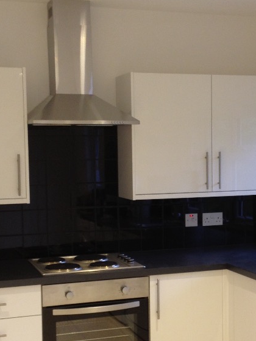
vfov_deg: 25.9
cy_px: 208
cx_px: 174
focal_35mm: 75
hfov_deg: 19.6
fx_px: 740
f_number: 2.4
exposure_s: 1/20
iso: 64
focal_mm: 4.28
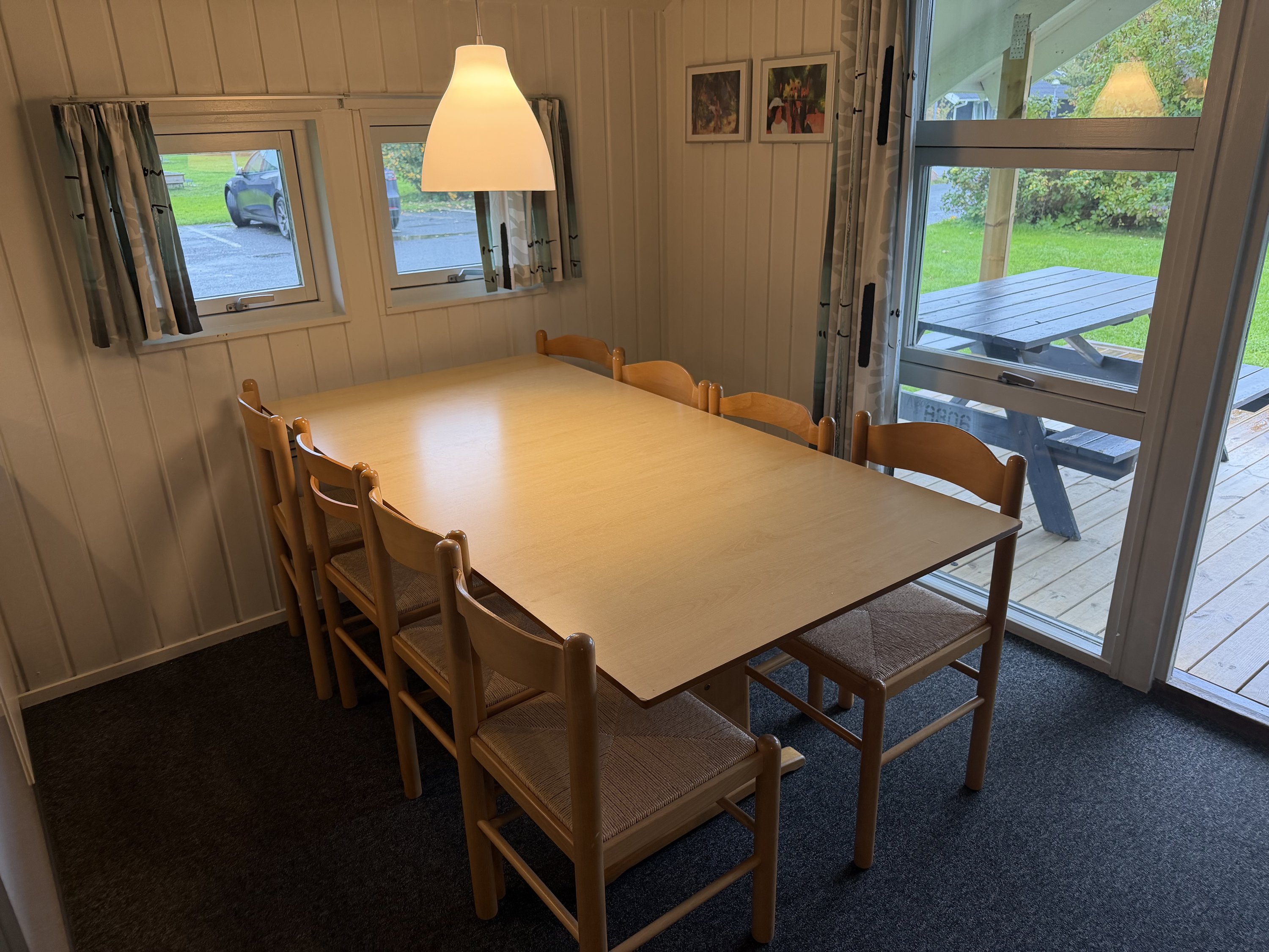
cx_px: 634
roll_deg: +3.0
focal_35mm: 24
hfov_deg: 71.6
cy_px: 476
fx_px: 880
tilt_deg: -20.2
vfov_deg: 56.8
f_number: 1.78
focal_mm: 6.76
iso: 200
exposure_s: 1/100
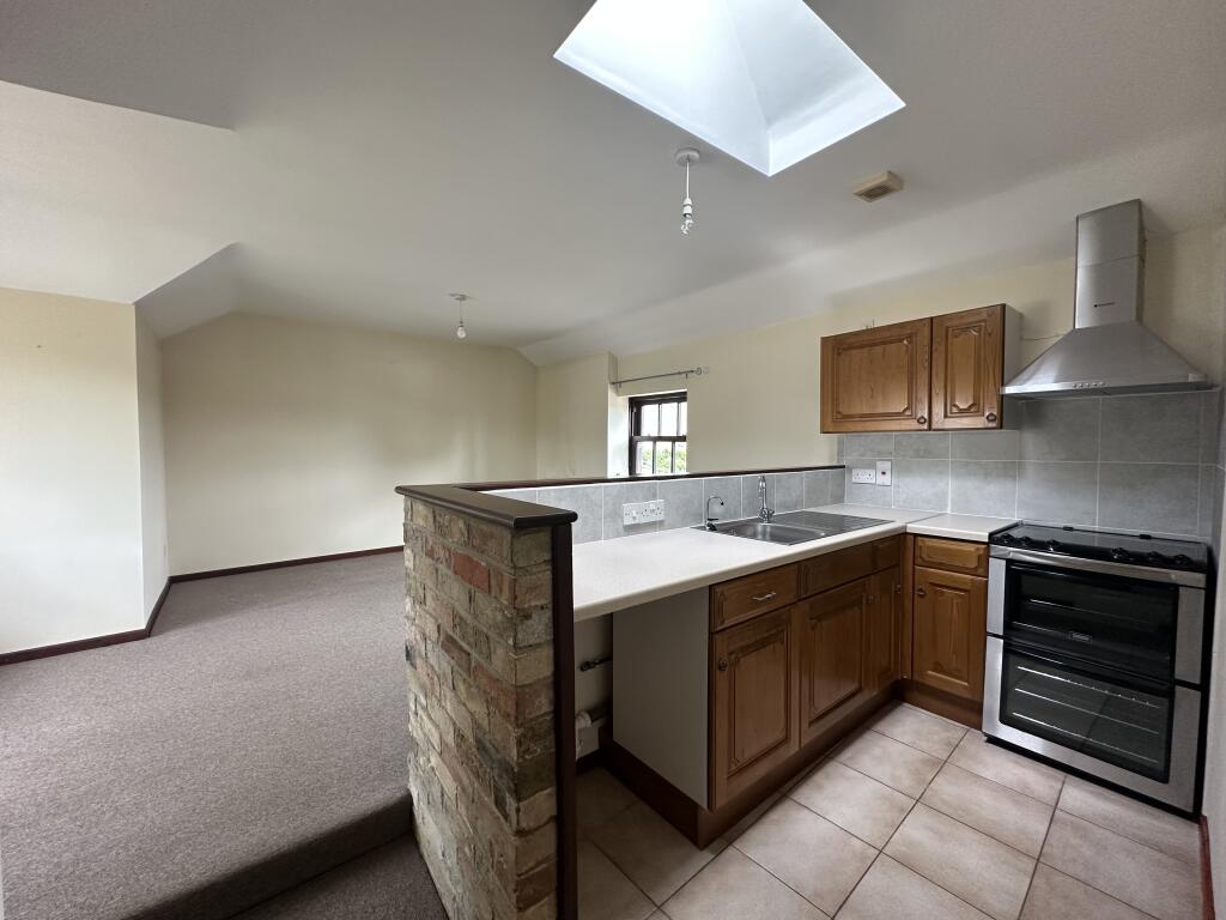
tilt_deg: -1.9
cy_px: 460
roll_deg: -0.5
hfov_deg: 102.1
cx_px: 613
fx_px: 496
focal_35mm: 14
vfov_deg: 85.7
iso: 200
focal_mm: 2.22
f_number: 2.2
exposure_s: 1/99
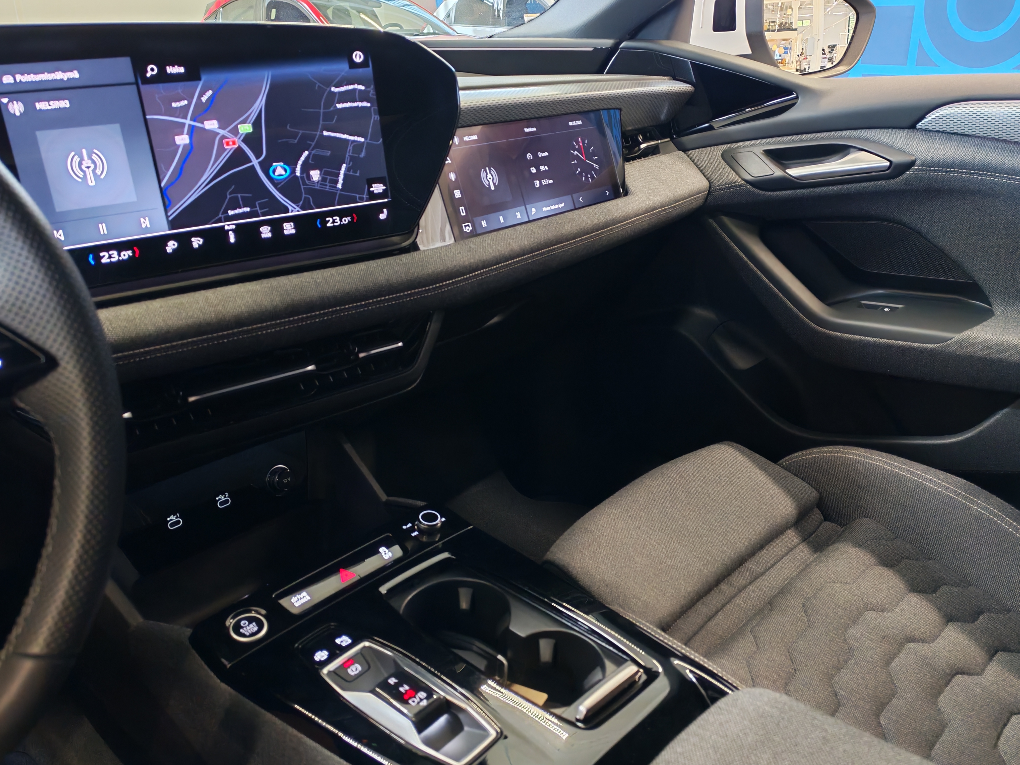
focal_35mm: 31
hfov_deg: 58.4
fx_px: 913
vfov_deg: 45.4
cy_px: 382
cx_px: 510
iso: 800
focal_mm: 6.12
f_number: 1.9
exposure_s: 1/50
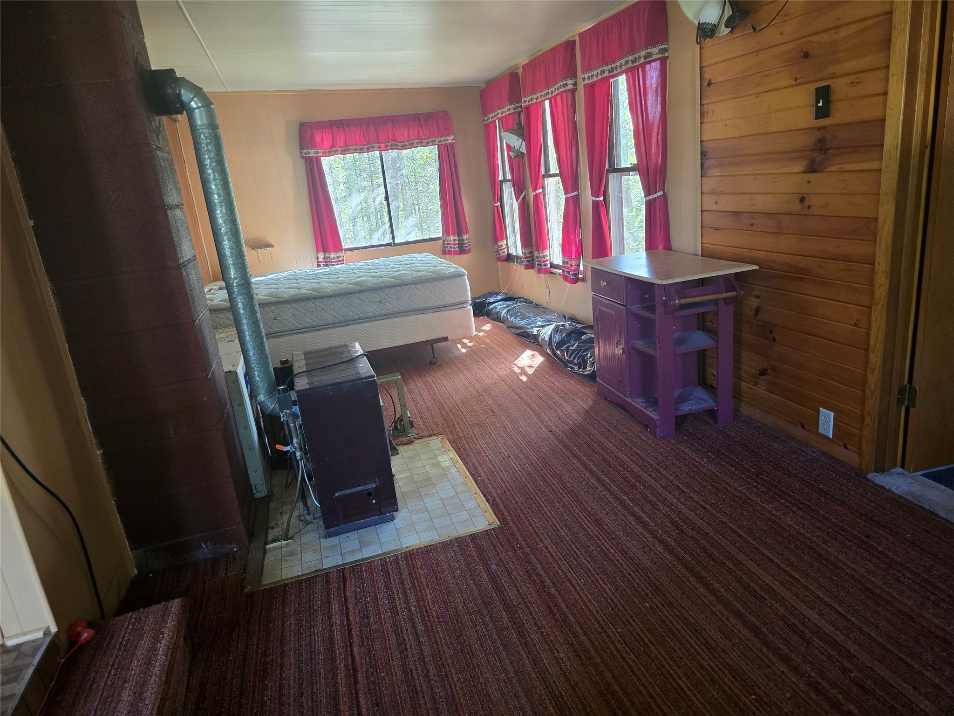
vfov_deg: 58.9
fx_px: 634
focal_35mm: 23
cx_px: 477
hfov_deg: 73.9
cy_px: 358
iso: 640
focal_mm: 6.3
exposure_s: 1/60
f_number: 1.7
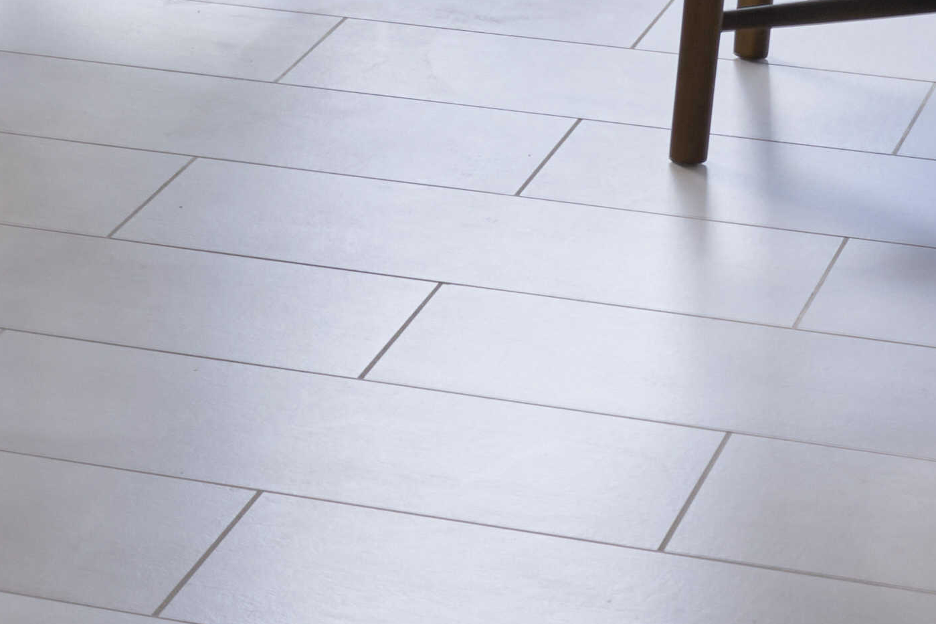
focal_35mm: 199
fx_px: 5174
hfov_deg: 9.7
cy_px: -1070
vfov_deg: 6.4
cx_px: -832
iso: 400
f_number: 11
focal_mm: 35
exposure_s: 1/25
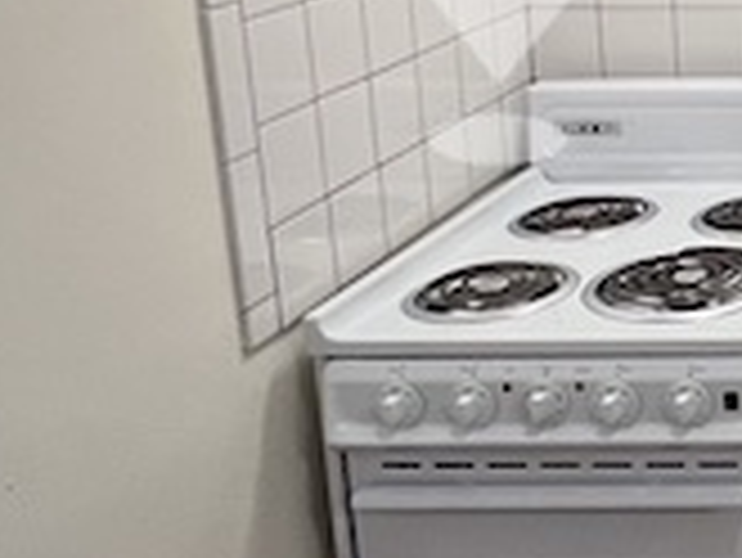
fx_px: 1351
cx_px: 1192
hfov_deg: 23.0
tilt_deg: -11.8
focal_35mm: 63
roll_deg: -0.6
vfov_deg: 22.6
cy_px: 32
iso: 250
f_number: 1.8
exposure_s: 1/60
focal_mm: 1.57
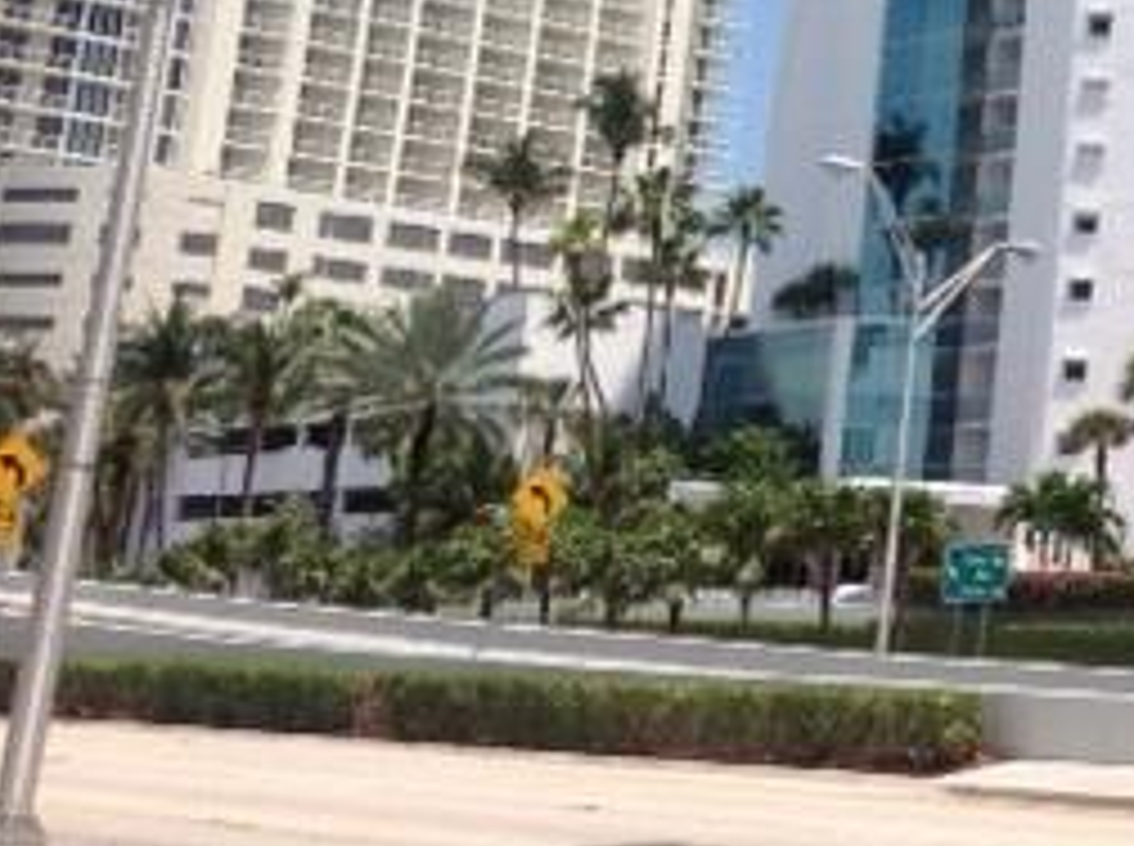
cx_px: 1341
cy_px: -198
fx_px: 2910
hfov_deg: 20.7
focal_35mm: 89
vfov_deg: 15.8
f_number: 2.4
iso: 50
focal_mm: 4.28
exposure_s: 1/2326
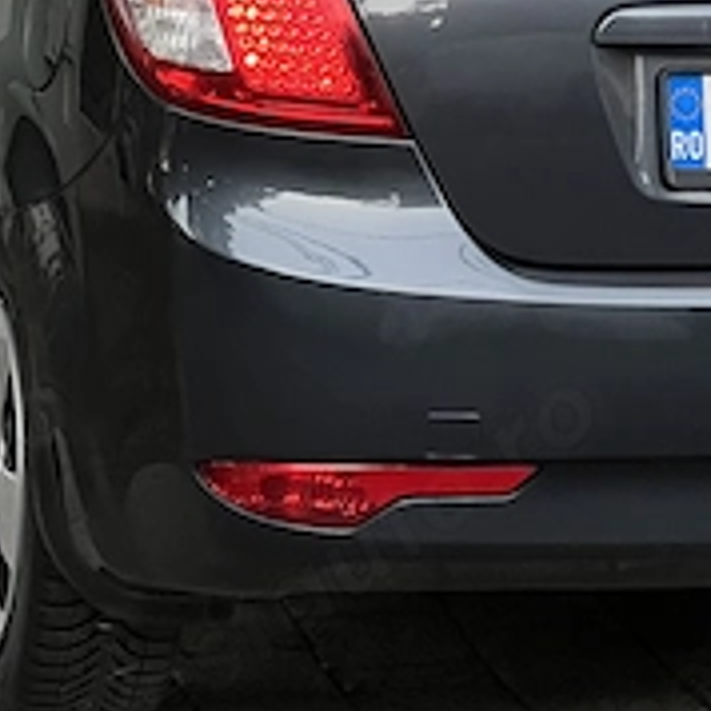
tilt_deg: -2.9
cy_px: 12
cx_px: 647
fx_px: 5345
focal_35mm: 230
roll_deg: -0.1
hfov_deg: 7.6
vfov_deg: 7.6
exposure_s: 1/60
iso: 640
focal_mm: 9
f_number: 2.8
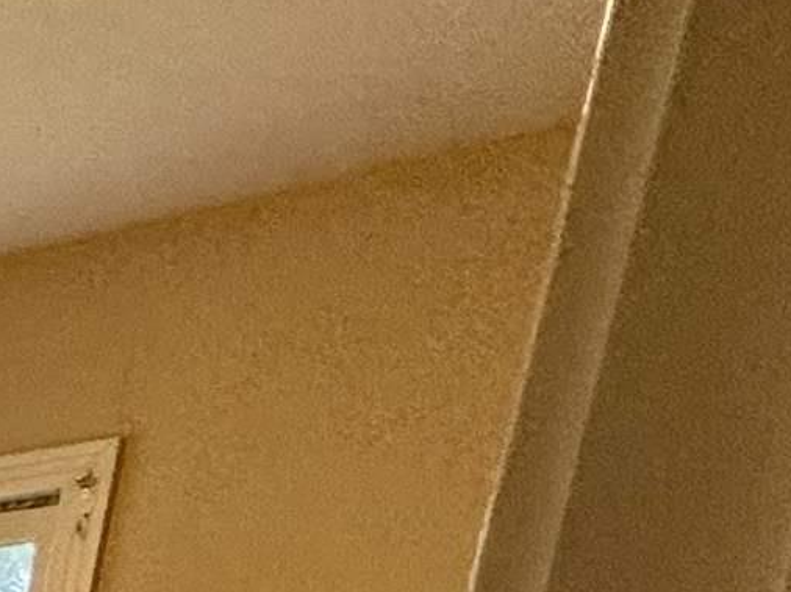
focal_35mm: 85
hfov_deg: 11.9
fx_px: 1941
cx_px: -1529
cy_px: 1381
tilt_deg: -12.5
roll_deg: -1.6
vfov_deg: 13.3
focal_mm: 2.22
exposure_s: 1/120
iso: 160
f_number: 2.2
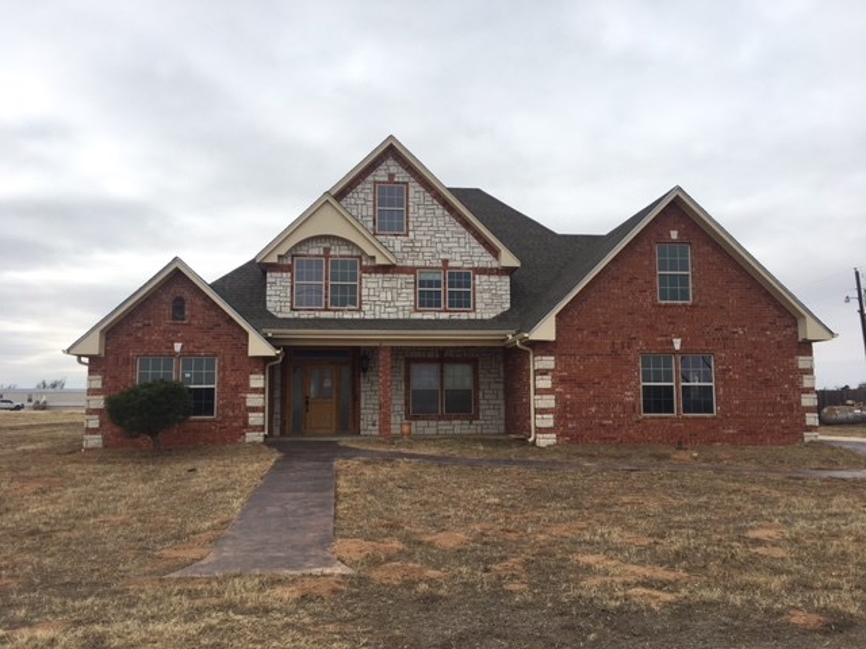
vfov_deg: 48.2
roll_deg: -0.8
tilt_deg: +7.5
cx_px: 433
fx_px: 726
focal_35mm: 29
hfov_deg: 61.7
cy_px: 324
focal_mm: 4.15
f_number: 2.2
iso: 25
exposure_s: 1/1040
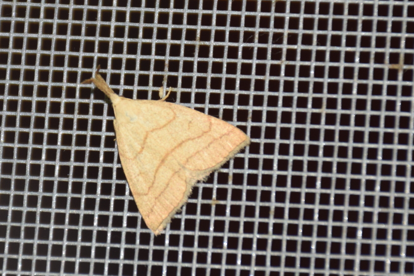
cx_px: 177
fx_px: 2771
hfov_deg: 8.5
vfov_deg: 5.7
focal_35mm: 241
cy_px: 144
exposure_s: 1/60
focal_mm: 140
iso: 320
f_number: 7.1
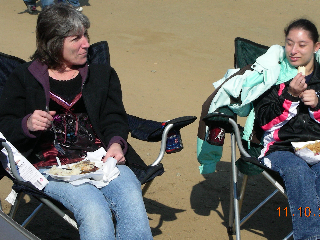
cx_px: 181
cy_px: 98
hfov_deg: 20.6
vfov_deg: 15.5
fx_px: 878
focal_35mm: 95
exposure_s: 1/531
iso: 50
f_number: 5.6
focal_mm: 13.2
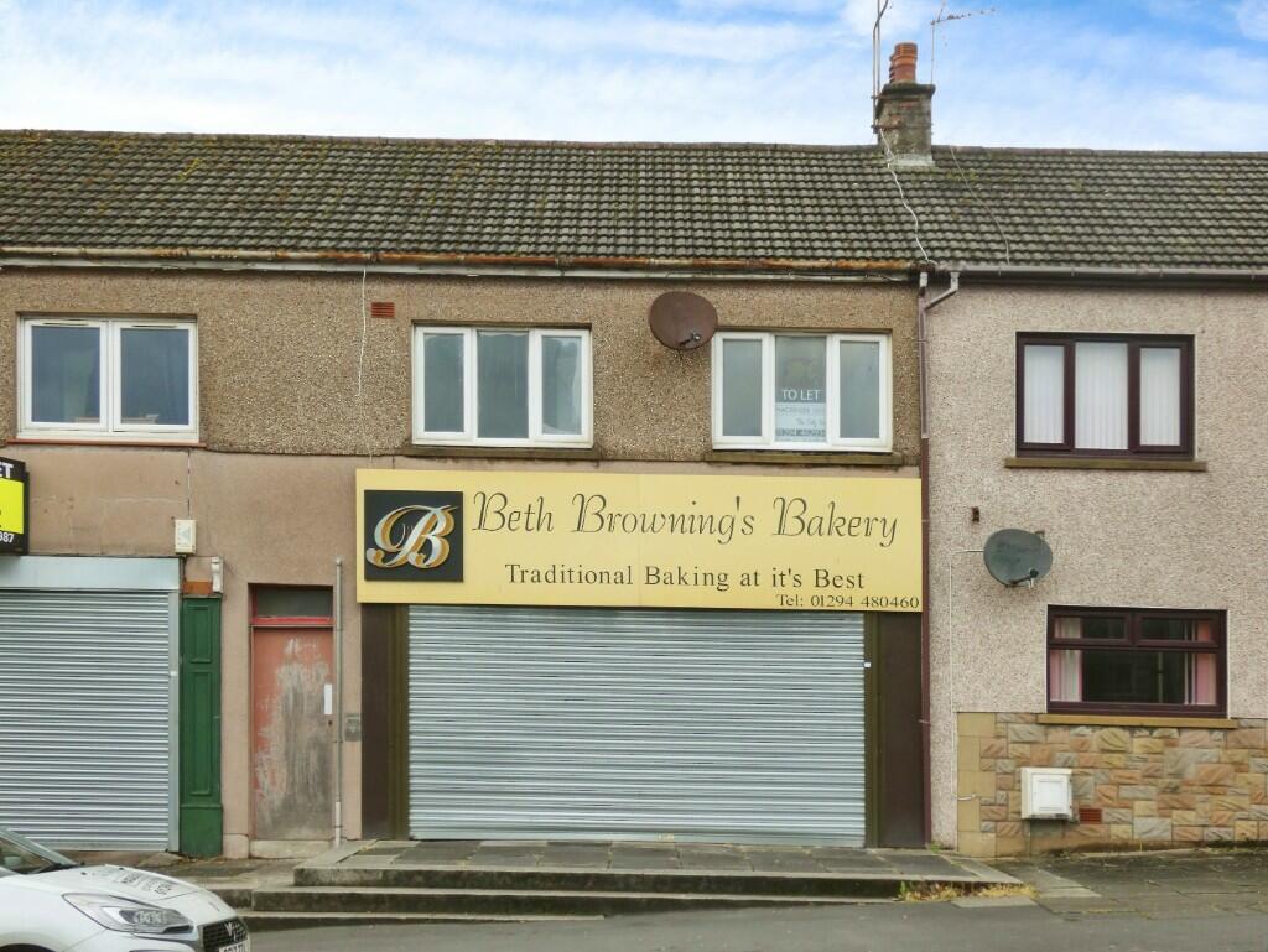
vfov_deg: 33.6
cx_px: 634
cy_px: 476
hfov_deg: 43.8
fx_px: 1576
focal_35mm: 43
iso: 80
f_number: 3.7
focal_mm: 7.8
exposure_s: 1/250
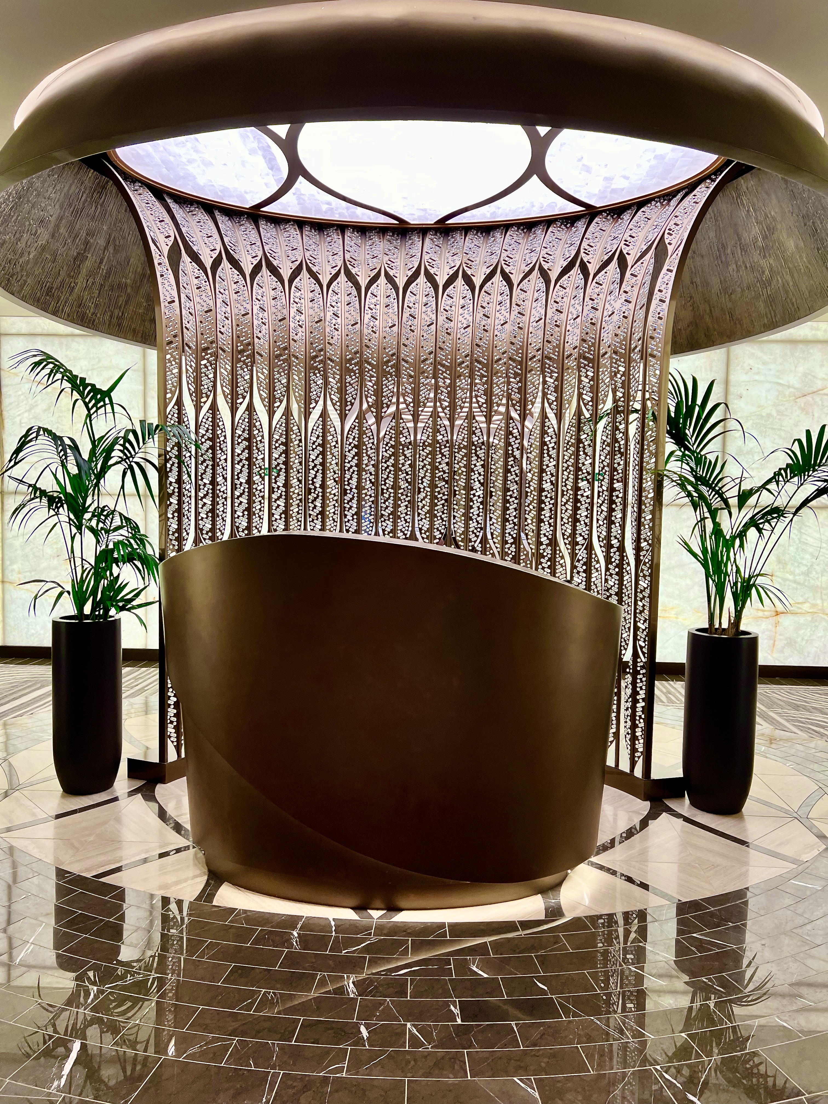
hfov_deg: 53.1
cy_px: 552
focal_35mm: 26
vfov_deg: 67.3
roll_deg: -1.0
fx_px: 829
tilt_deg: -3.6
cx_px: 414
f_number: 1.5
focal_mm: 5.7
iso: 64
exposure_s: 1/121
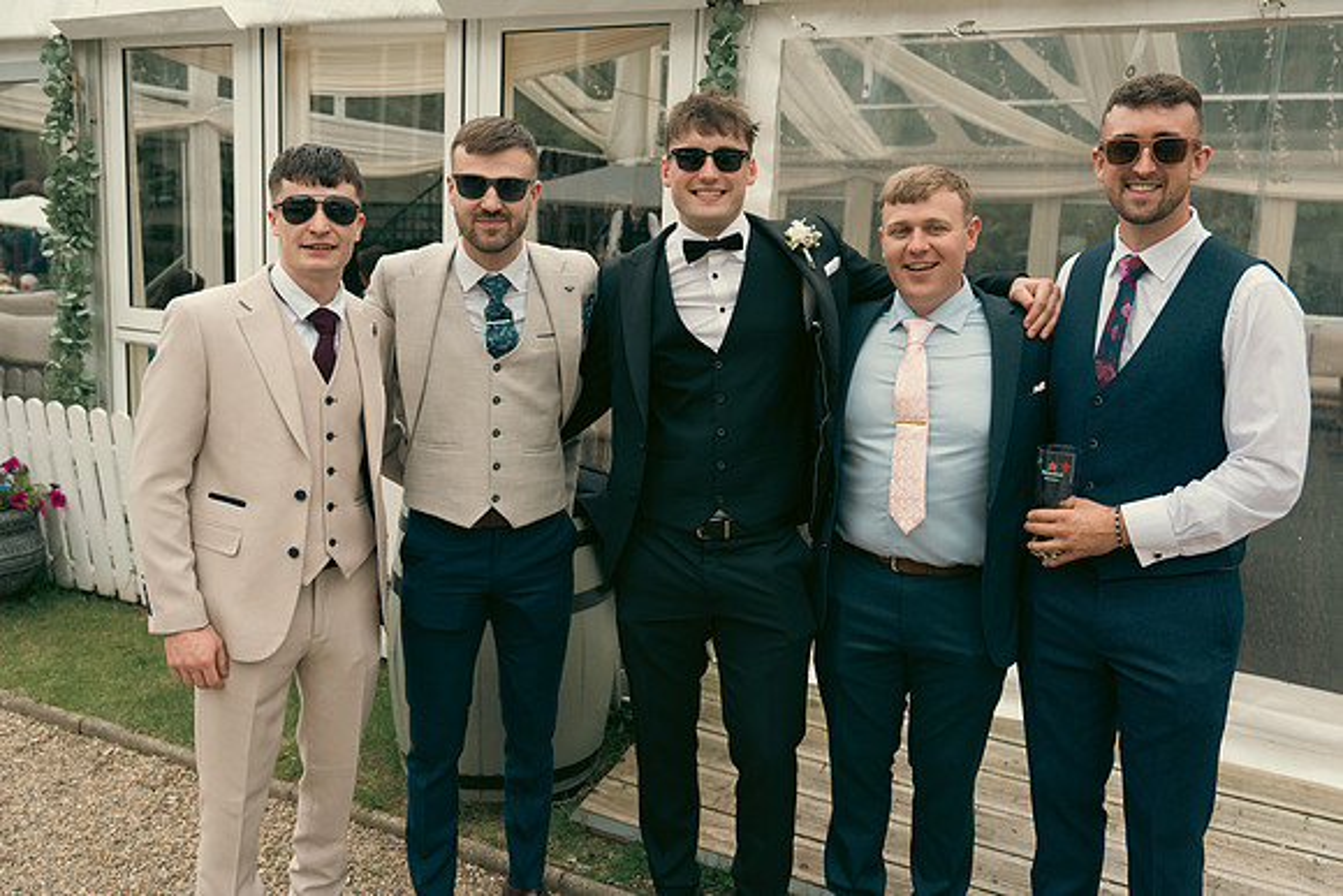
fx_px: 1194
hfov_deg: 58.7
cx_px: 672
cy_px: 448
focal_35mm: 32
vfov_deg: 41.1
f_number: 3.5
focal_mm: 32
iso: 160
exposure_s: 1/500
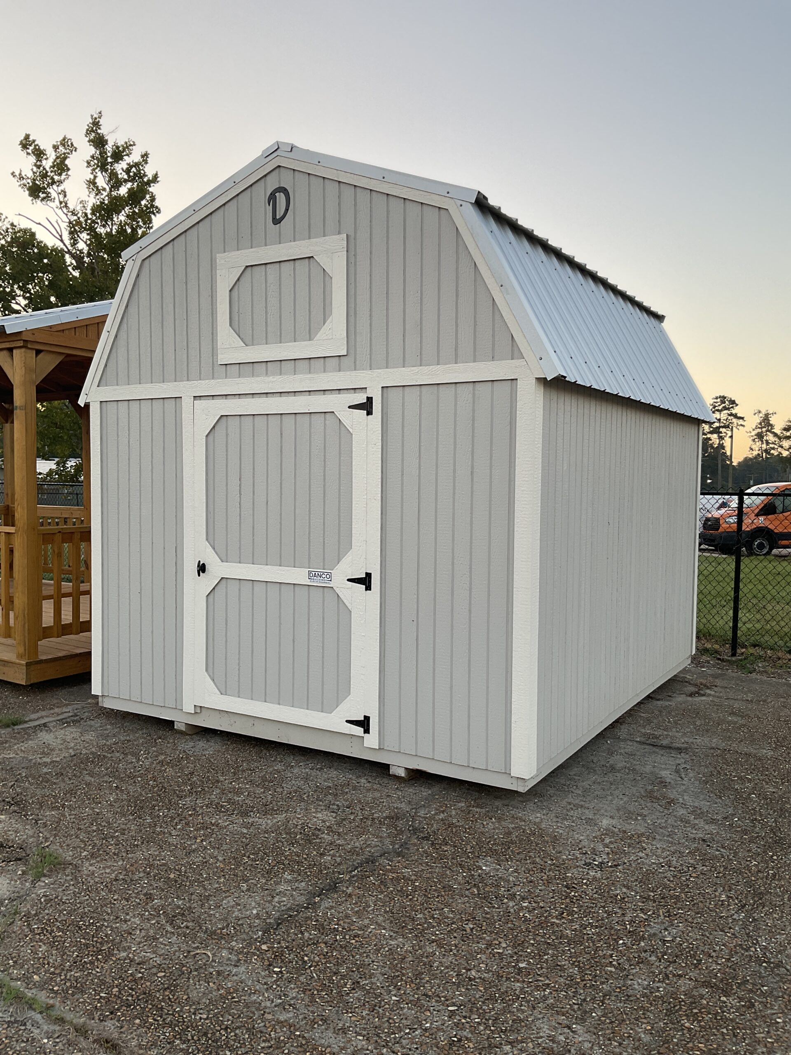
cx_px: 396
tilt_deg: -2.1
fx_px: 884
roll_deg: -1.4
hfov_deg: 48.2
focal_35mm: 29
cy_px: 528
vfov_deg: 61.7
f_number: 1.8
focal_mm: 3
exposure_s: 1/122
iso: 20
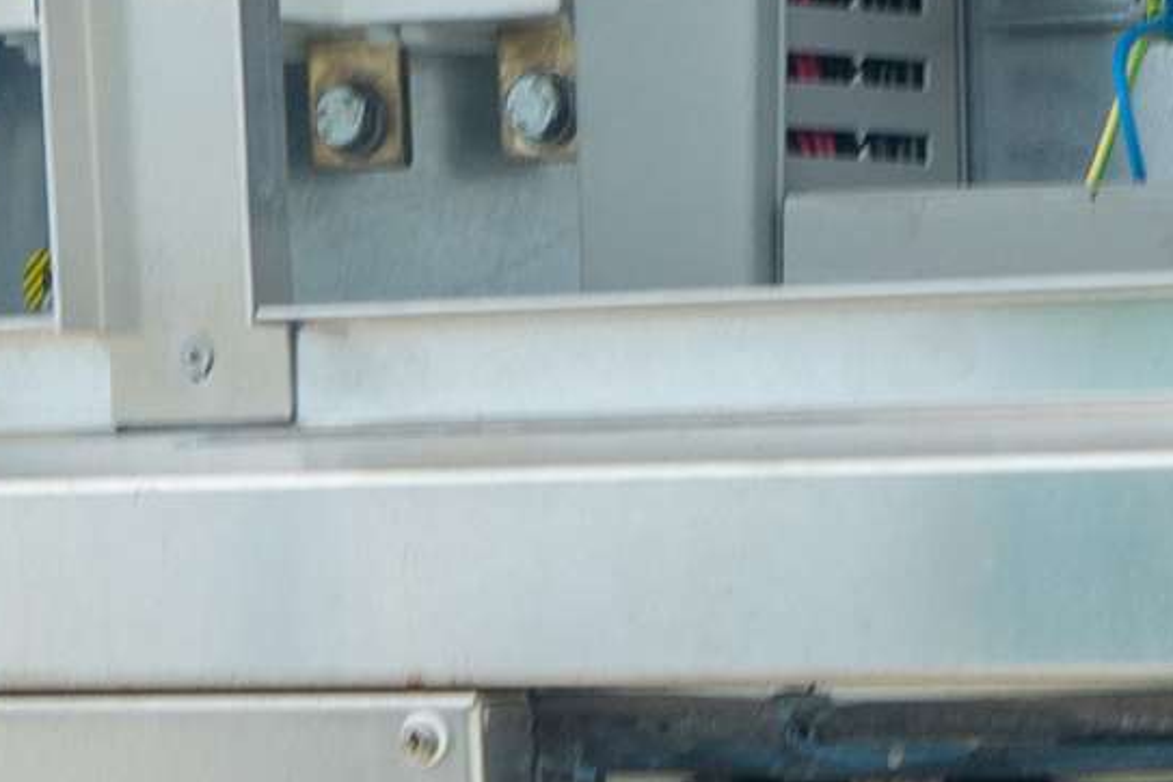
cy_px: 2374
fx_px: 7819
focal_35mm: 240
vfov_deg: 5.4
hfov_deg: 8.5
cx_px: 1190
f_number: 7.1
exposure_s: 1/60
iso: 100
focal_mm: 31
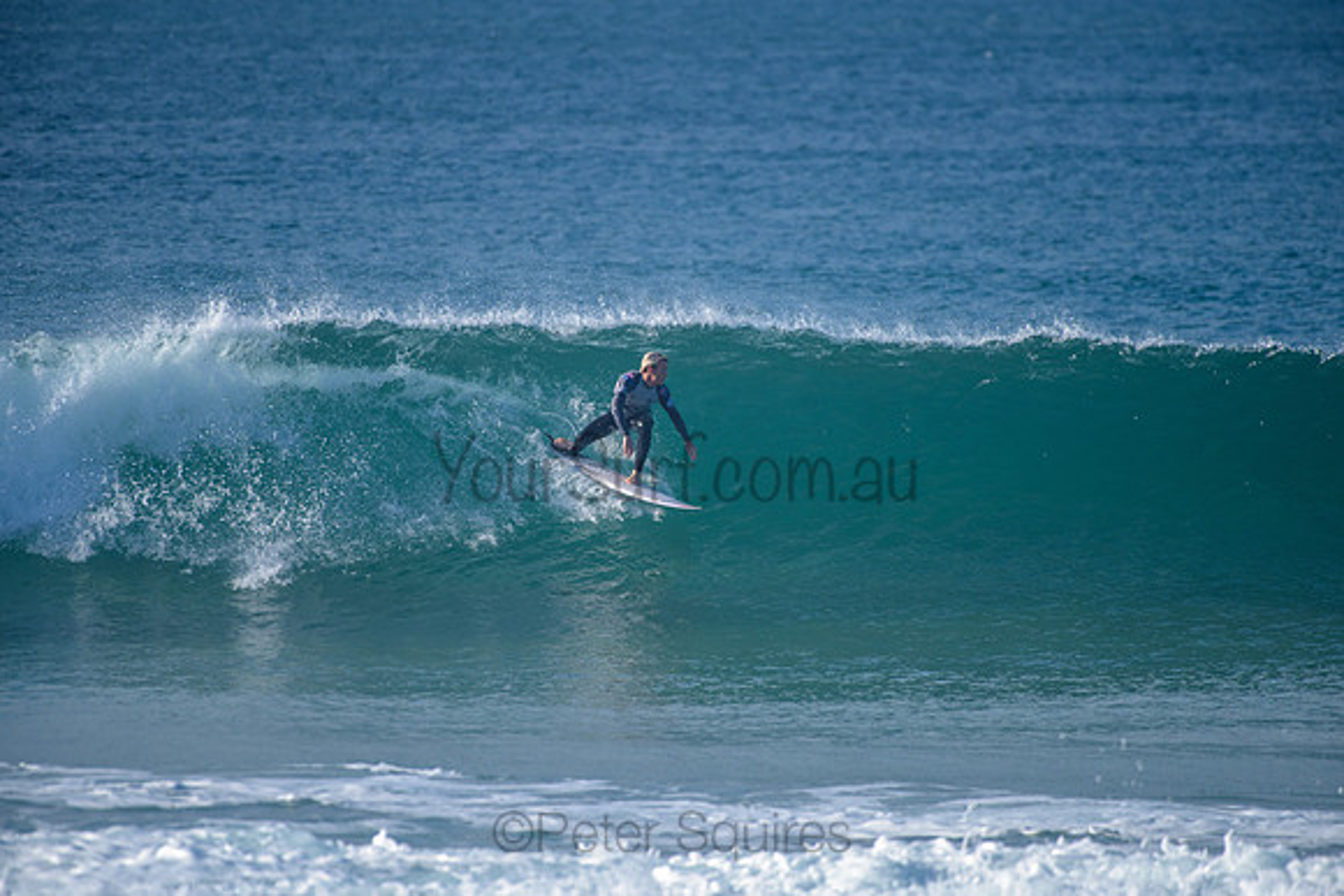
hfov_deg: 4.0
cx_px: 672
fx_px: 19222
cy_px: 448
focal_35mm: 515
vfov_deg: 2.7
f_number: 5.6
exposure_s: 1/2000
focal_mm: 500
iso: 360
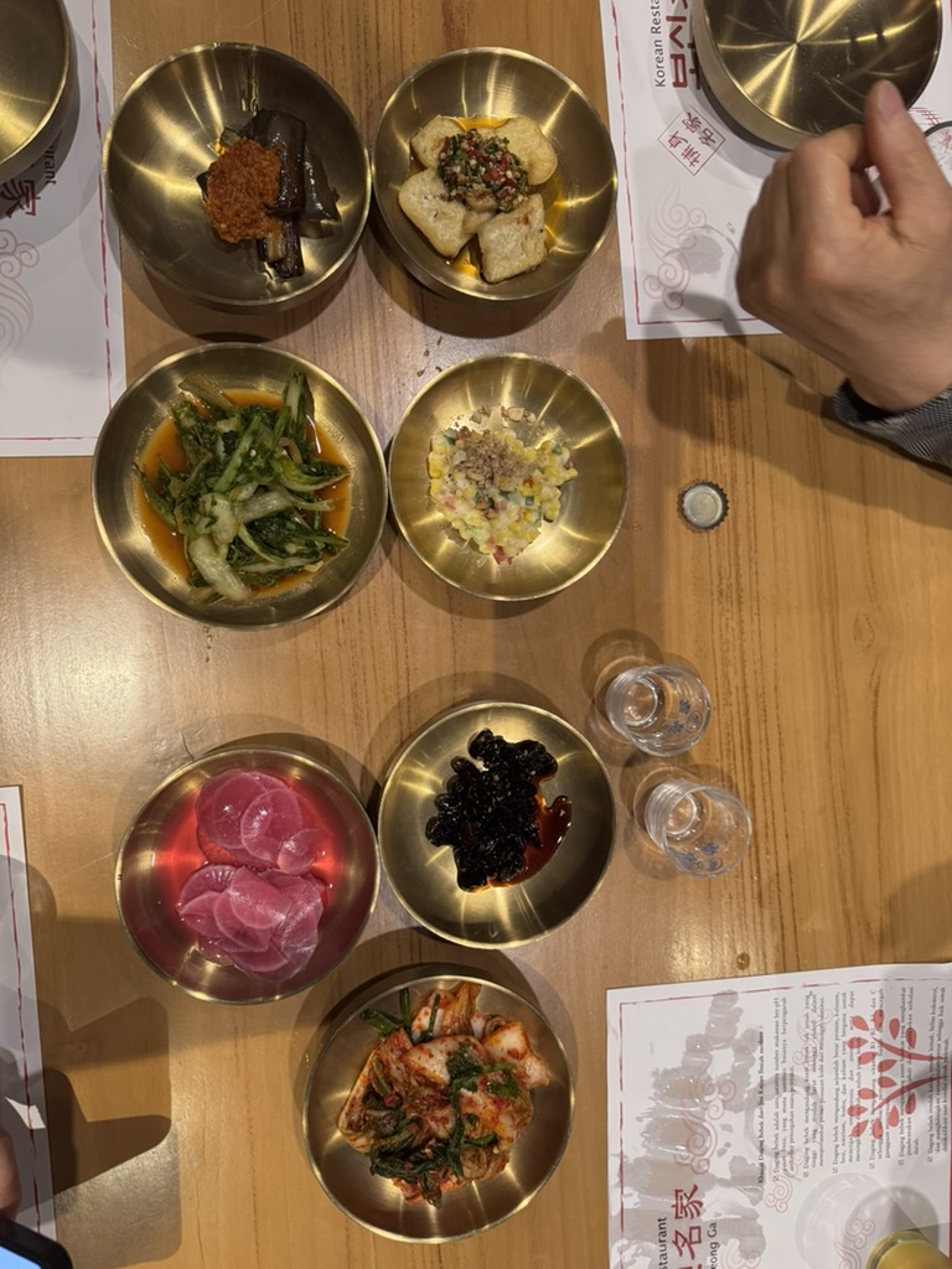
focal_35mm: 24
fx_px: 880
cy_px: 634
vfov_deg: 71.6
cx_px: 476
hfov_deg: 56.8
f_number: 1.78
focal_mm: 6.76
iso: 320
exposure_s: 1/50
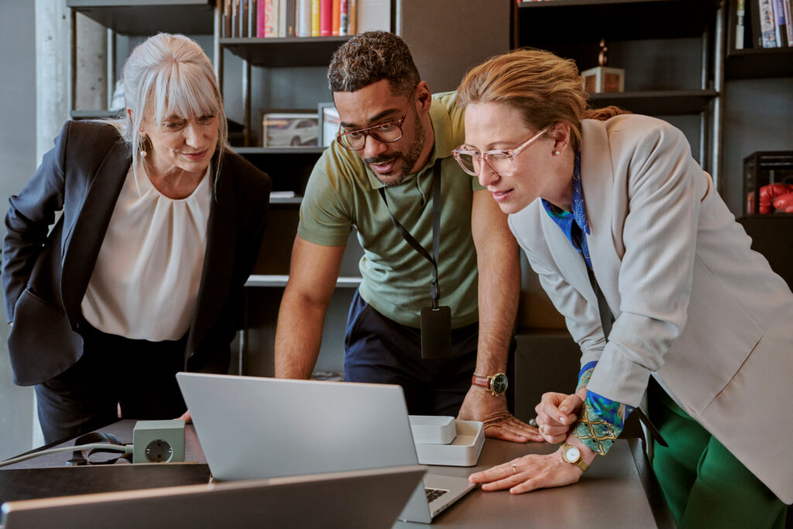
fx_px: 991
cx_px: 396
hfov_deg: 43.6
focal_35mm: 45
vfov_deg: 29.9
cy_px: 264
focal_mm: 45
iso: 3200
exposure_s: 1/400
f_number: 4.5
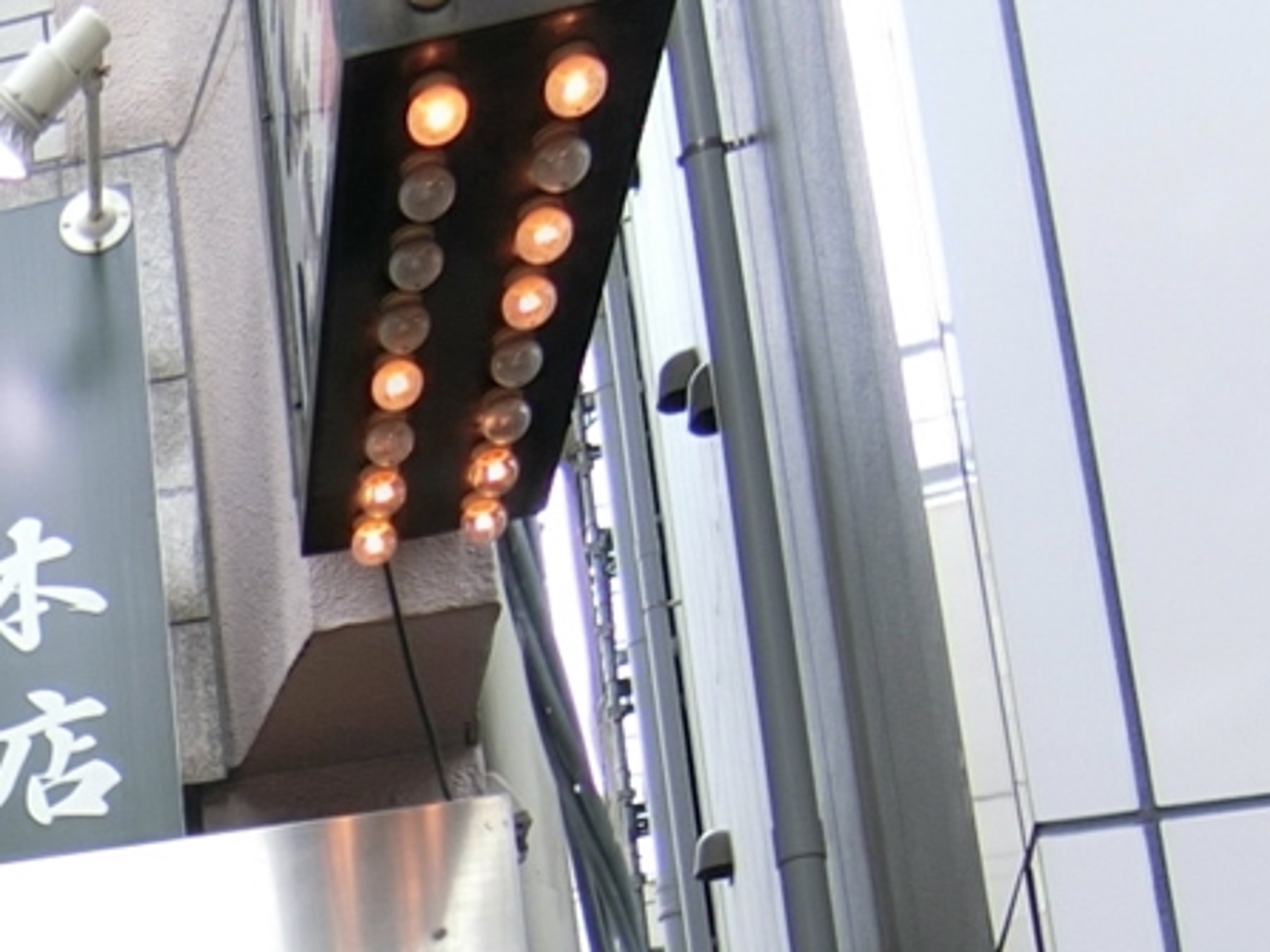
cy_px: 1464
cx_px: -727
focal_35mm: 68
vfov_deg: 18.8
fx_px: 2494
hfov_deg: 22.4
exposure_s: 1/100
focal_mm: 4.06
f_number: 2.7
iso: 80
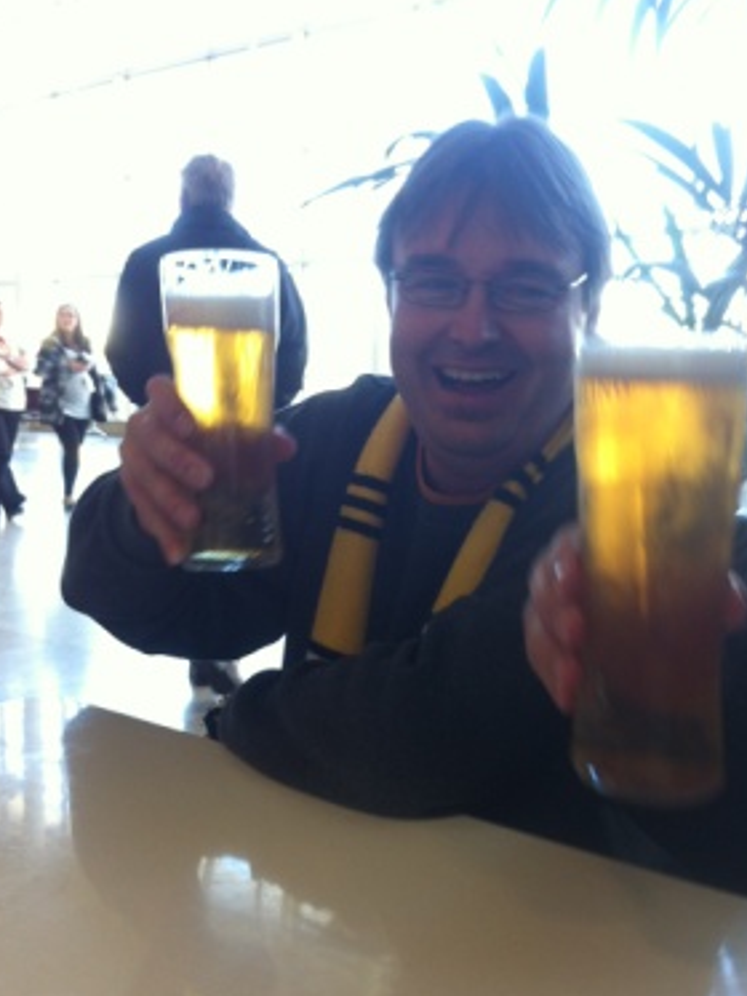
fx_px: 1208
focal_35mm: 42
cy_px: 505
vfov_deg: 44.8
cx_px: 410
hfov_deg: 34.3
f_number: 2.8
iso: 80
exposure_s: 1/30
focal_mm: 3.85
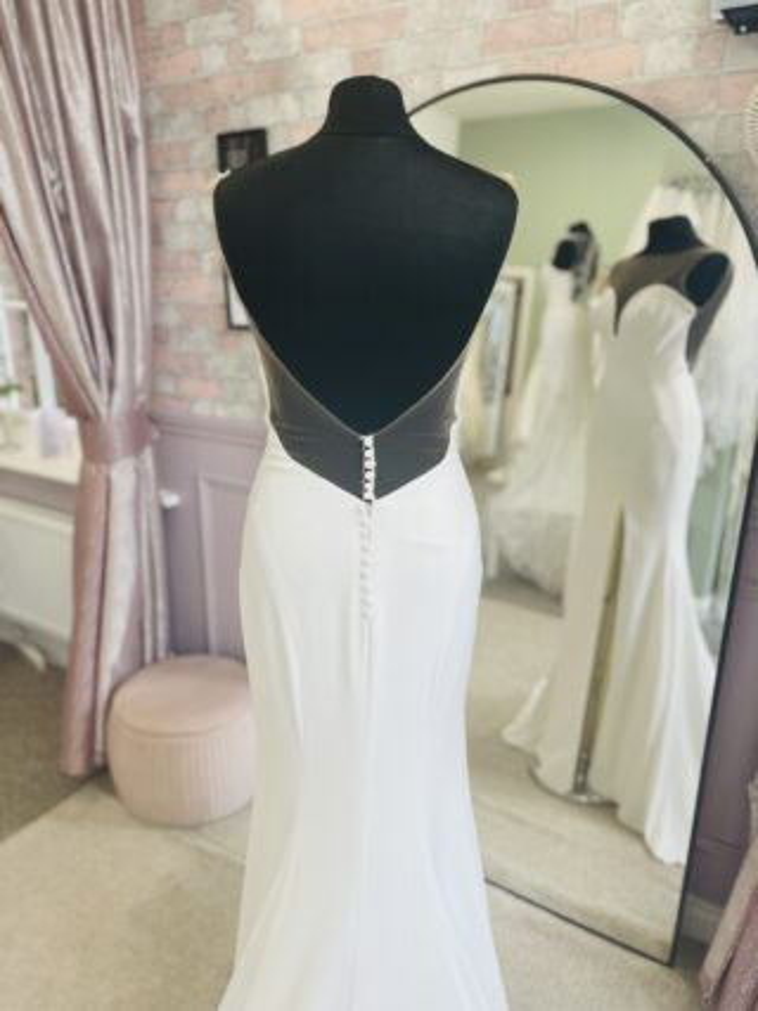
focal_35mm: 26
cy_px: 506
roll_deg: +0.2
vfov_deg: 67.3
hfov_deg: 53.0
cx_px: 379
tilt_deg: -18.0
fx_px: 759
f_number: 1.6
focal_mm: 5.1
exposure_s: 1/100
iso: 40
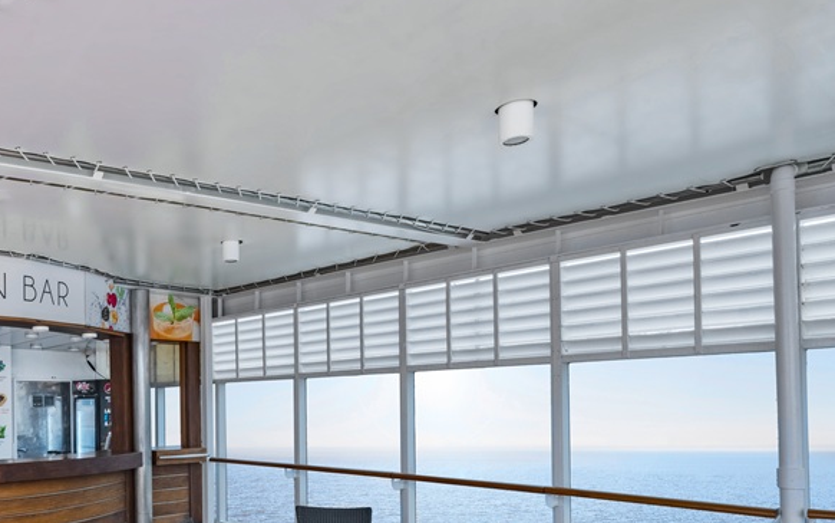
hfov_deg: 59.6
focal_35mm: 28
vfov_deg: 42.7
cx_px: 133
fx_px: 637
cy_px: 414
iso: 200
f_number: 11
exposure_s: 1/1000
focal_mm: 16
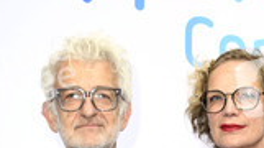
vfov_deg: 7.8
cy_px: 326
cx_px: 171
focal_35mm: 146
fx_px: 1021
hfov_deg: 14.7
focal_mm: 56
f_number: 6.3
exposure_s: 1/250
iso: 400
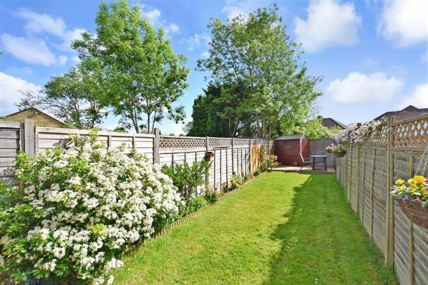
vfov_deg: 77.3
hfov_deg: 100.4
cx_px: 214
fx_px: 178
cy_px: 142
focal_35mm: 15
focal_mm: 10
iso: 200
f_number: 13
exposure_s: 1/200
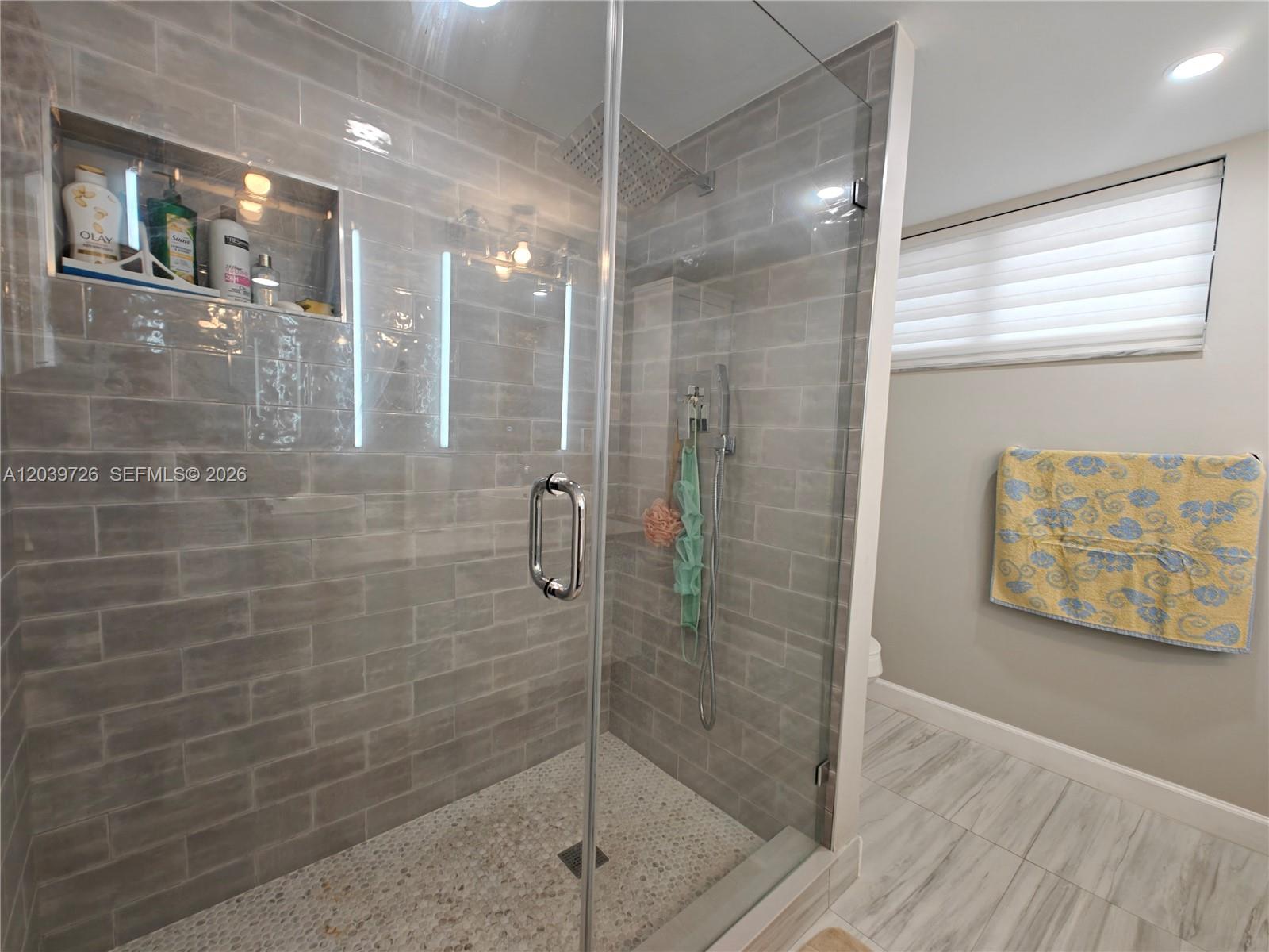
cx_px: 634
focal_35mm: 14
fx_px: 513
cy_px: 476
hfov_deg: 102.1
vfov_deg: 85.7
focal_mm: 2.62
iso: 125
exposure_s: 1/40
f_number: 2.2
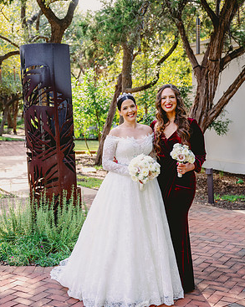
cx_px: 124
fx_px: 481
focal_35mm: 53
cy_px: 171
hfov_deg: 28.6
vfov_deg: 35.3
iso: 400
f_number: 3.5
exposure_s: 1/320
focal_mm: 46
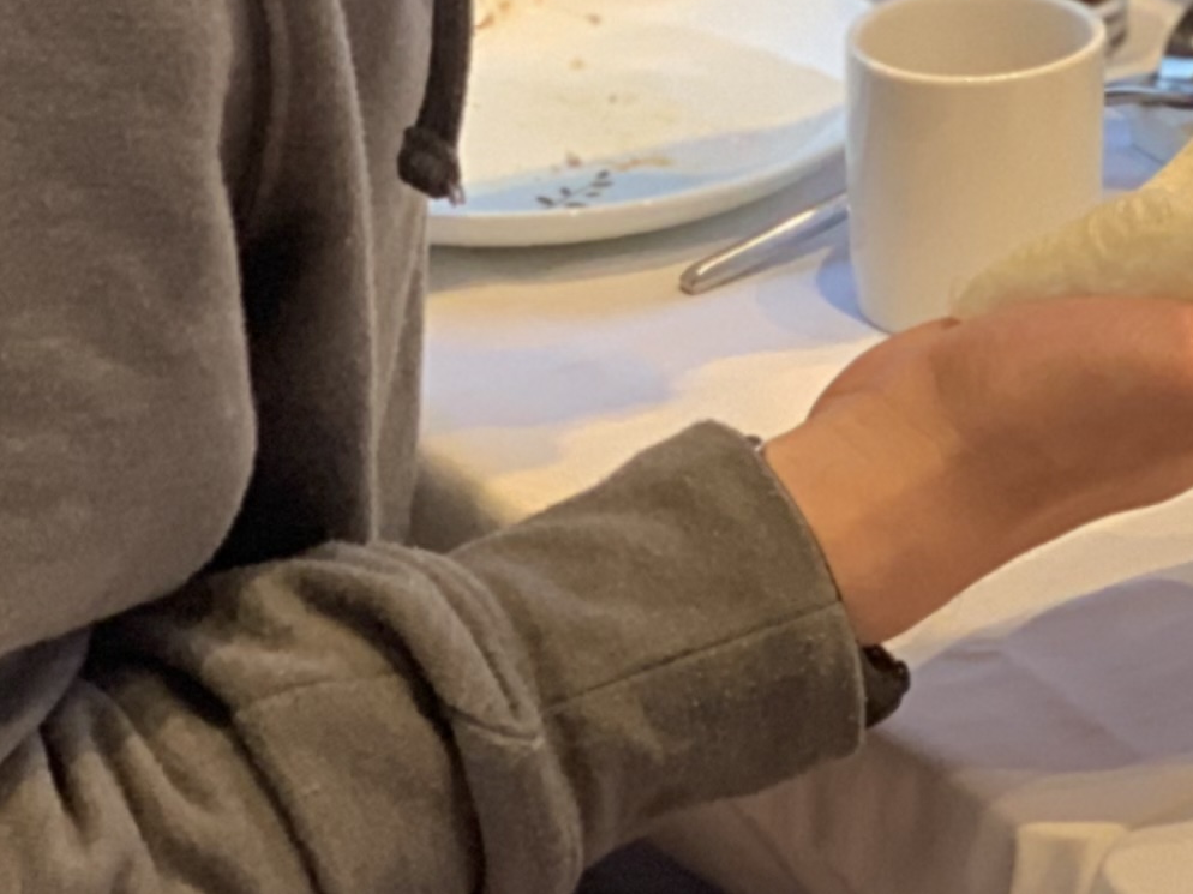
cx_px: 1968
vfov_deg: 6.9
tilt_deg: -14.6
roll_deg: -1.9
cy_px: -733
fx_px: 7270
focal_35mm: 211
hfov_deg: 9.1
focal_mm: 6
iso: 125
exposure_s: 1/93
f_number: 2.4
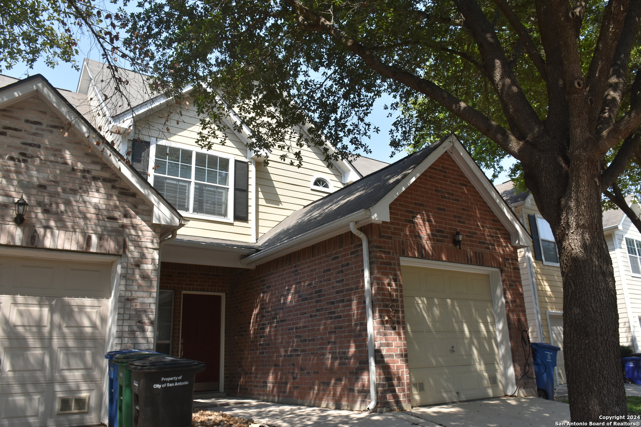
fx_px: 481
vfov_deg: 47.9
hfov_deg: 67.4
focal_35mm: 27
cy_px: 214
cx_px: 320
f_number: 8
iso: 400
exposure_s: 1/500
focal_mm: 18
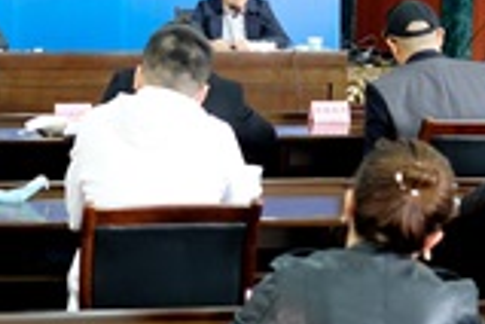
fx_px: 1482
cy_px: 99
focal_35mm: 110
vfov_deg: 12.4
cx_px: -46
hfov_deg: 17.9
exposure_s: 1/75
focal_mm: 23
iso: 1000
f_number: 2.5
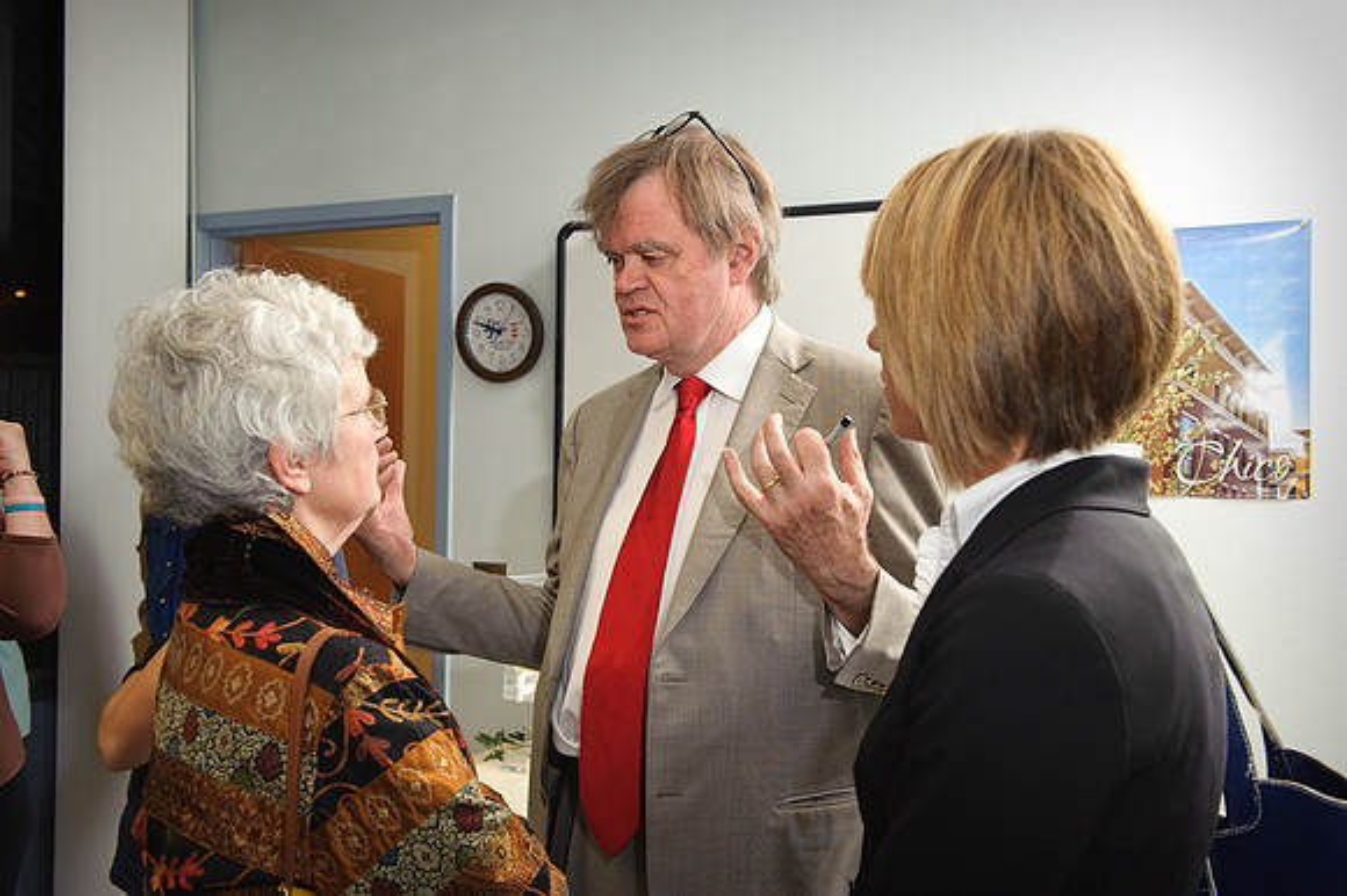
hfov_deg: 55.8
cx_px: 674
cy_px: 448
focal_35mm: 34
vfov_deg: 38.8
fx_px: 1271
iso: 800
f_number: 5.6
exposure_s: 1/125
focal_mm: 34
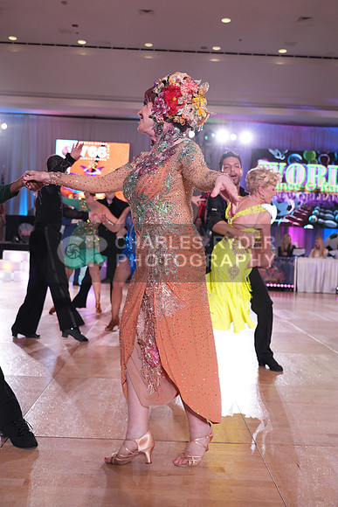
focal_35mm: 37
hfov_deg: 36.0
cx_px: 169
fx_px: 521
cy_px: 254
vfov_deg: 51.9
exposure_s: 1/500
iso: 2500
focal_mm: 37
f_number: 4
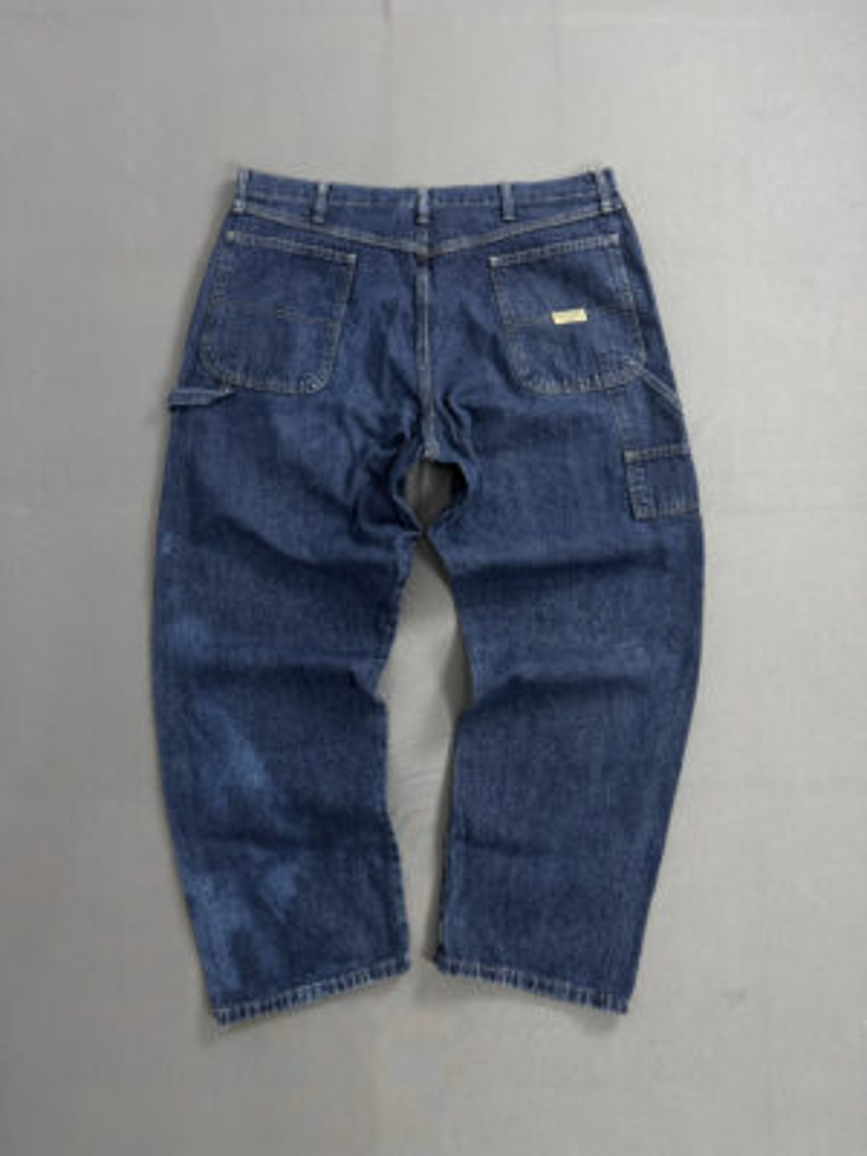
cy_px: 578
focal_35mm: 24
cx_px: 434
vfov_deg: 71.6
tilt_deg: -84.6
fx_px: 801
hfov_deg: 56.8
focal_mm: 6.76
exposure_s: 1/60
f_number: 1.78
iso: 160
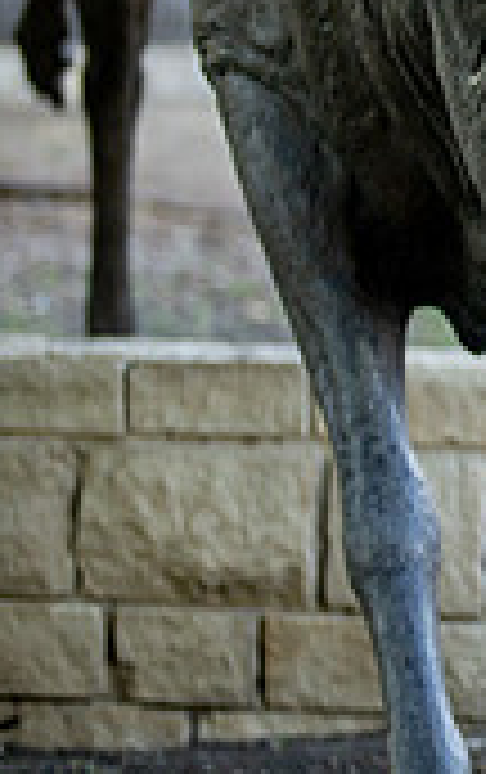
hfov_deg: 5.5
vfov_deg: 9.2
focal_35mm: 227
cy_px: 271
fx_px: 4795
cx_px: 1278
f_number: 1.2
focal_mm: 50
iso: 200
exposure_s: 1/1000
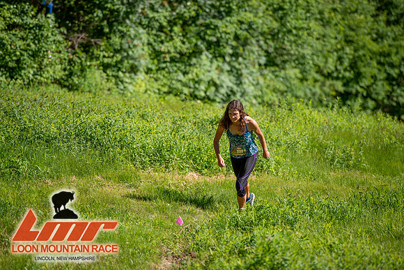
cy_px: 135
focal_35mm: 200
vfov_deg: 6.9
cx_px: 202
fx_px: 2245
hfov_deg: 10.3
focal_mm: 200
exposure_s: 1/800
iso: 100
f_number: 3.5
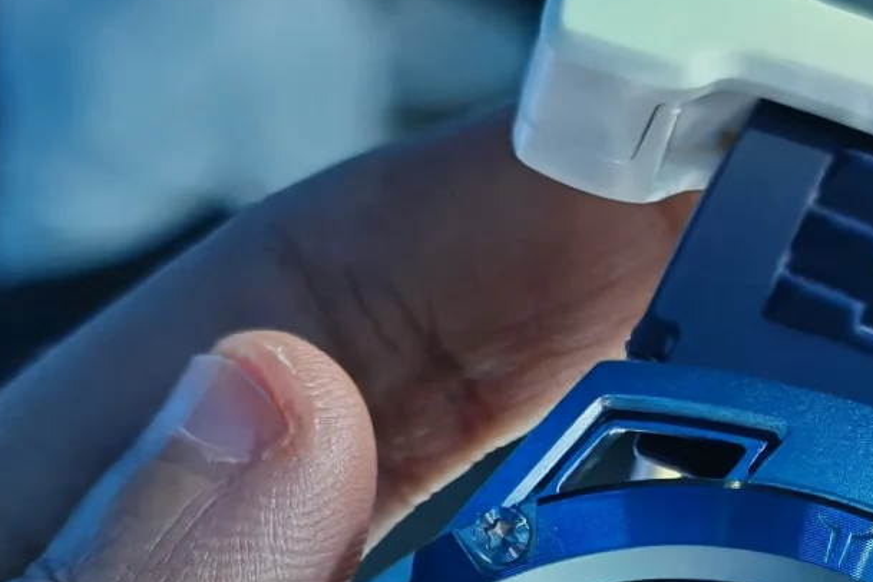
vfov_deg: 8.5
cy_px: 962
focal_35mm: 157
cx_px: 642
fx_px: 3807
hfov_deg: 13.0
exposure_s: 1/120
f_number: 1.6
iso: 80
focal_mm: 5.4
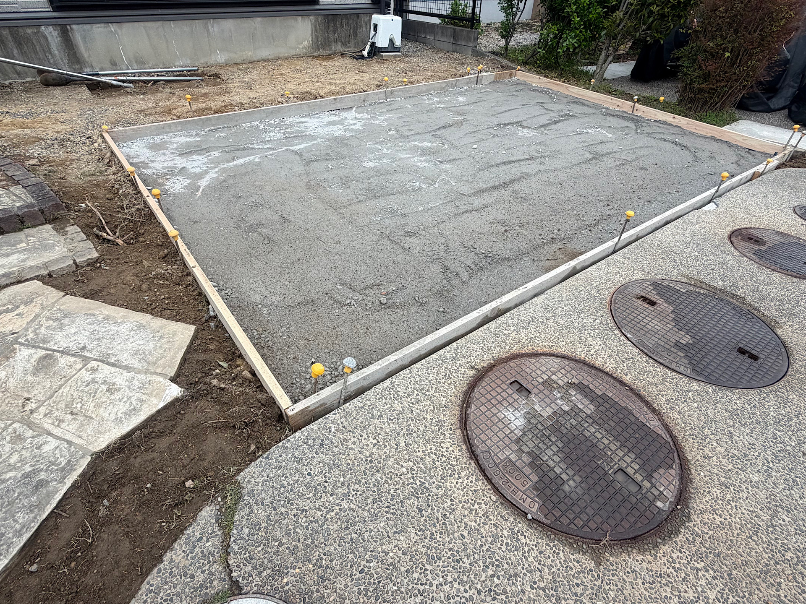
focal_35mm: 14
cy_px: 302
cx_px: 403
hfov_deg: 102.1
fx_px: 326
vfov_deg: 85.7
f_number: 2.2
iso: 50
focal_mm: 2.22
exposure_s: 1/386
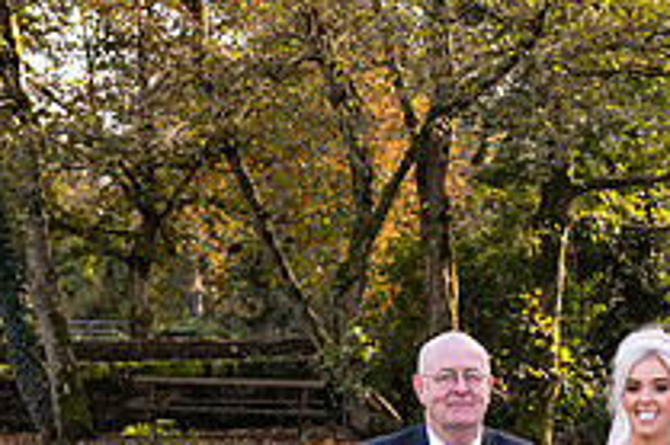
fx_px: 2064
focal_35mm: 111
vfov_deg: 12.1
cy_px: 475
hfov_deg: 18.0
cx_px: 664
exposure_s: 1/160
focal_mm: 40
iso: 500
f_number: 6.3
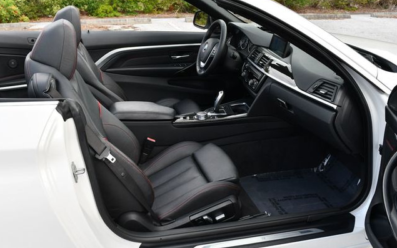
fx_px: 400
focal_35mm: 37
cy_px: 126
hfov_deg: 52.7
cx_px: 198
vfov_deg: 34.4
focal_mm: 18
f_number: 5.6
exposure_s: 1/250
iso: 220
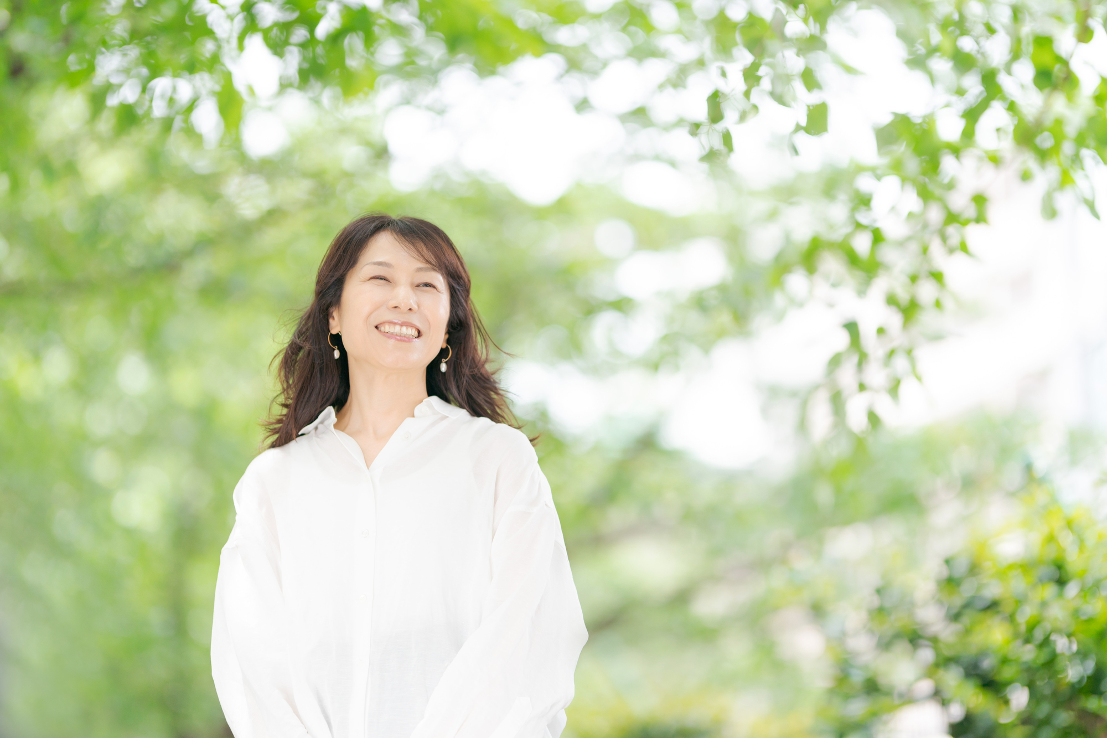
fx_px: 3228
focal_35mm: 105
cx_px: 554
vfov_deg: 13.0
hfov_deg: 19.5
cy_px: 369
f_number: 1.4
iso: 320
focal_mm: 105
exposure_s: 1/1600
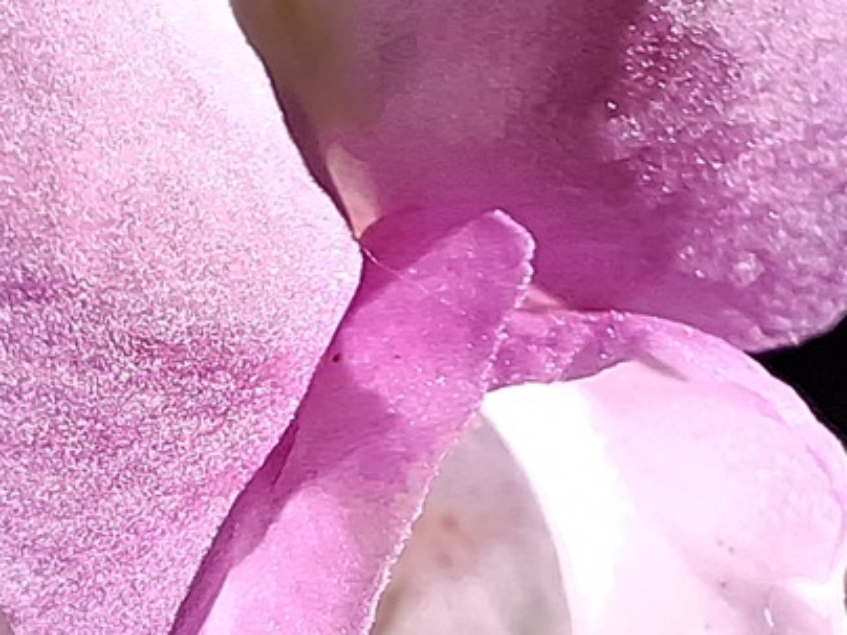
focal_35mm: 99
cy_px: 721
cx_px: 382
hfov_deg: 19.8
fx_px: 2422
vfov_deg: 14.5
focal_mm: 2.13
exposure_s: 1/435
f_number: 2.4
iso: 40
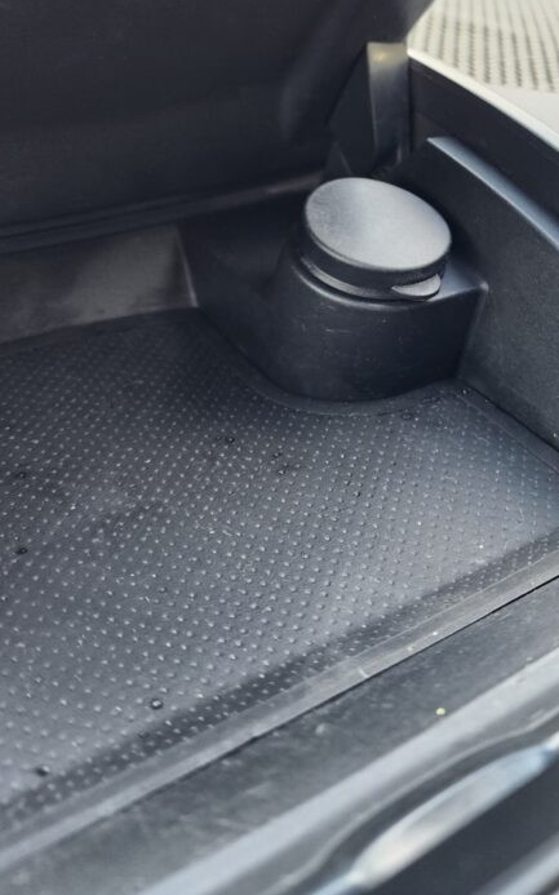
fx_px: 878
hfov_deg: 34.9
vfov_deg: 52.1
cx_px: 382
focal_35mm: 36
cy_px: 243
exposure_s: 1/100
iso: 200
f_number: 1.8
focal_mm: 6.4
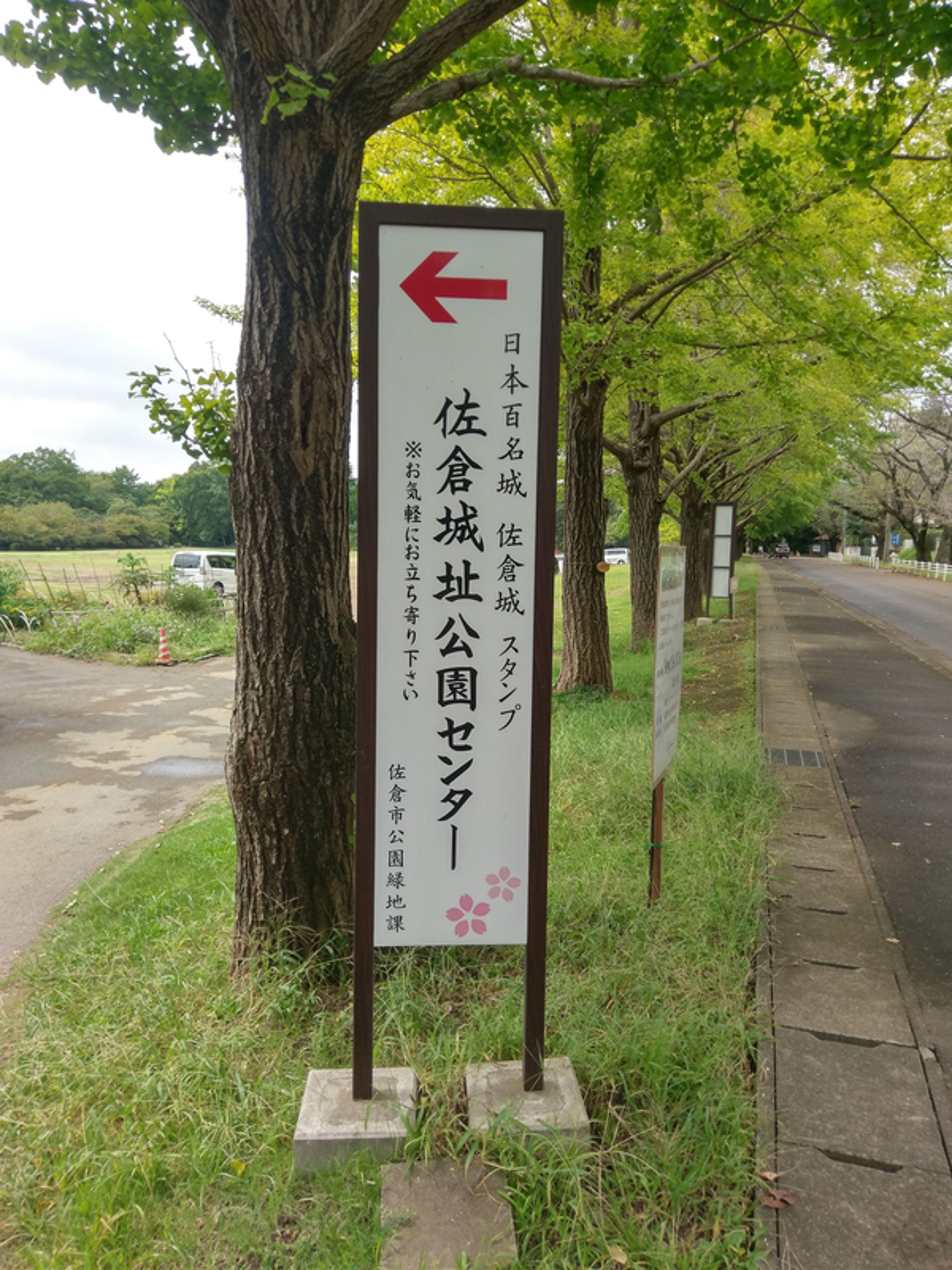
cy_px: 635
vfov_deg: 67.3
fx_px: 953
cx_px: 476
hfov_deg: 53.1
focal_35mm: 26
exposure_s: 1/800
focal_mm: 4.58
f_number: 1.8
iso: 100
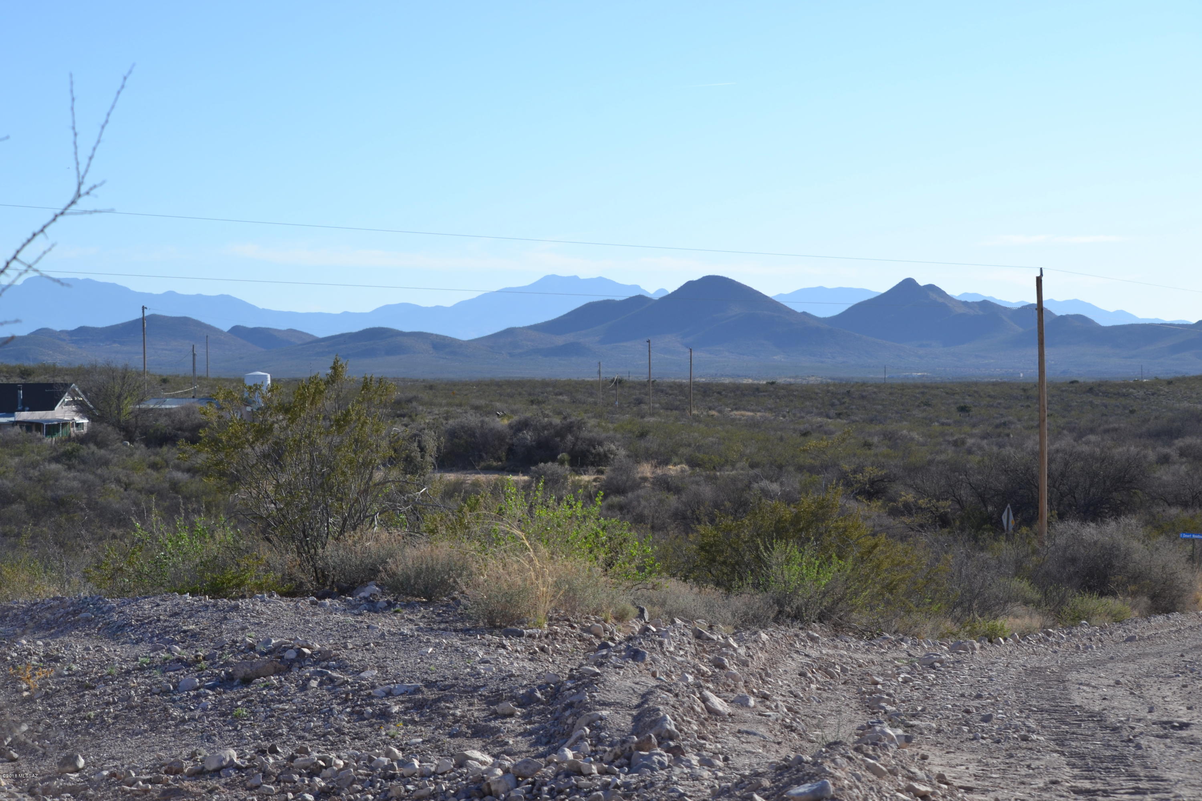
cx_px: 601
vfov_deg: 16.6
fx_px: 2754
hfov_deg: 24.6
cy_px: 400
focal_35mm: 82
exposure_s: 1/250
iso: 100
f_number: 8
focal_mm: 55
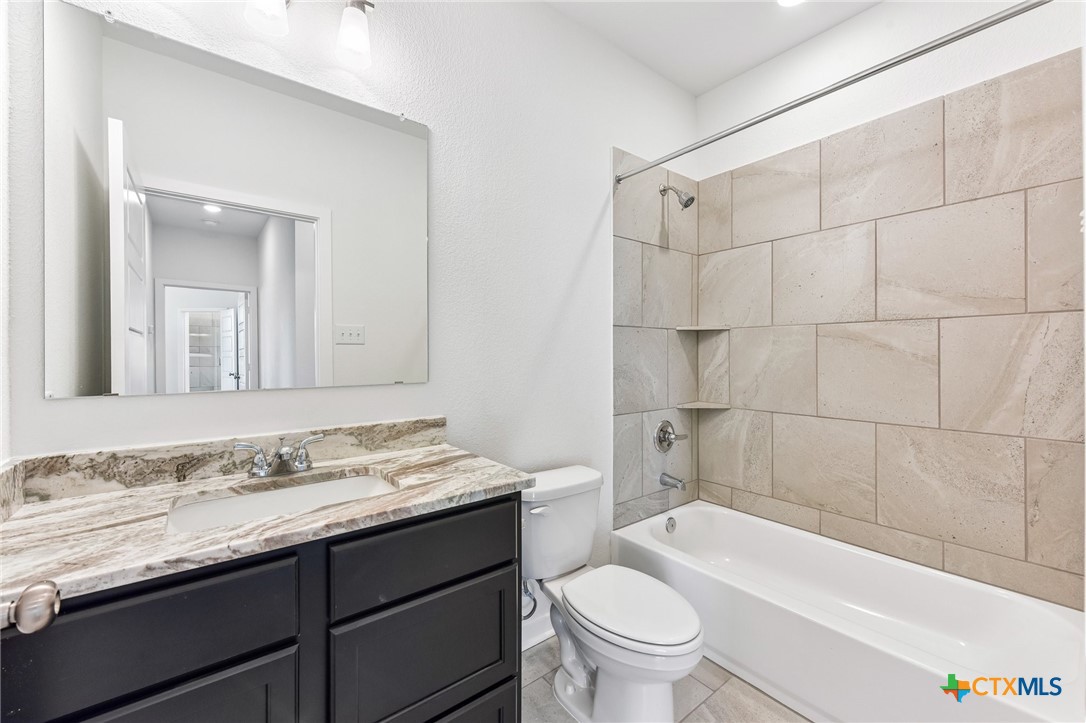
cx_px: 543
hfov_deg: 104.3
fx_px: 422
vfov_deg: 81.2
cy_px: 362
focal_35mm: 14
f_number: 8
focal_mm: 14
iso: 250
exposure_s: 1/15
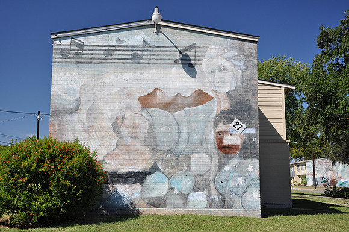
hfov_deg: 43.7
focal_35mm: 45
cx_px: 174
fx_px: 436
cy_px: 116
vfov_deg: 29.8
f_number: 8
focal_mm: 30
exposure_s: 1/250
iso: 200
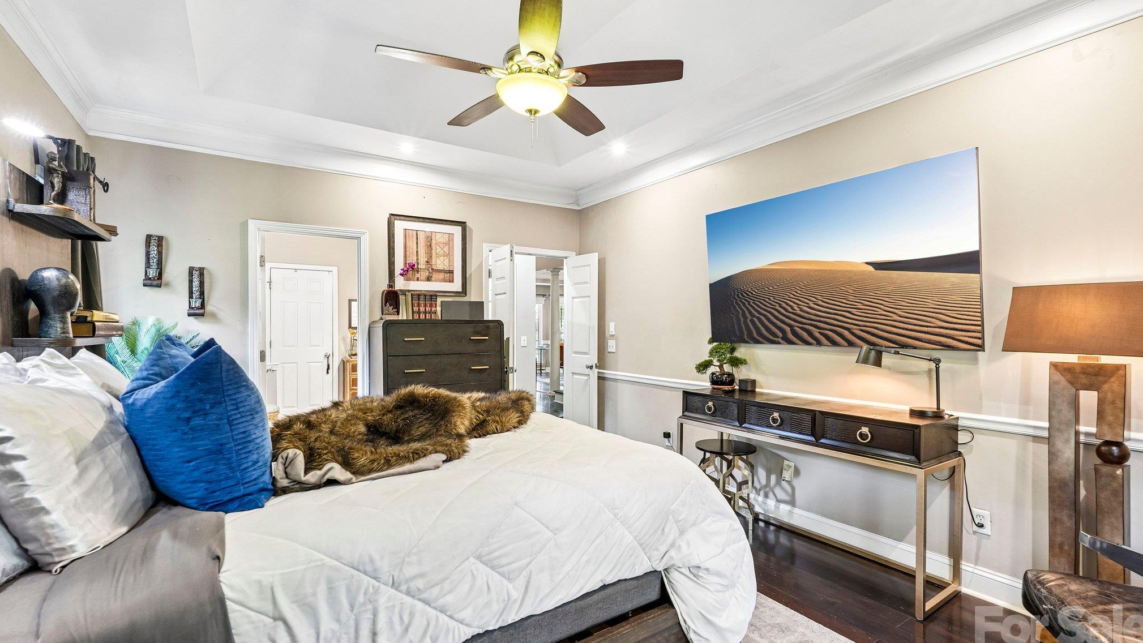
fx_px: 515
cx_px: 576
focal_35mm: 17
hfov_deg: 95.9
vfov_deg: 63.9
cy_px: 331
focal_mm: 16
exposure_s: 1/2
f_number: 8
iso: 400
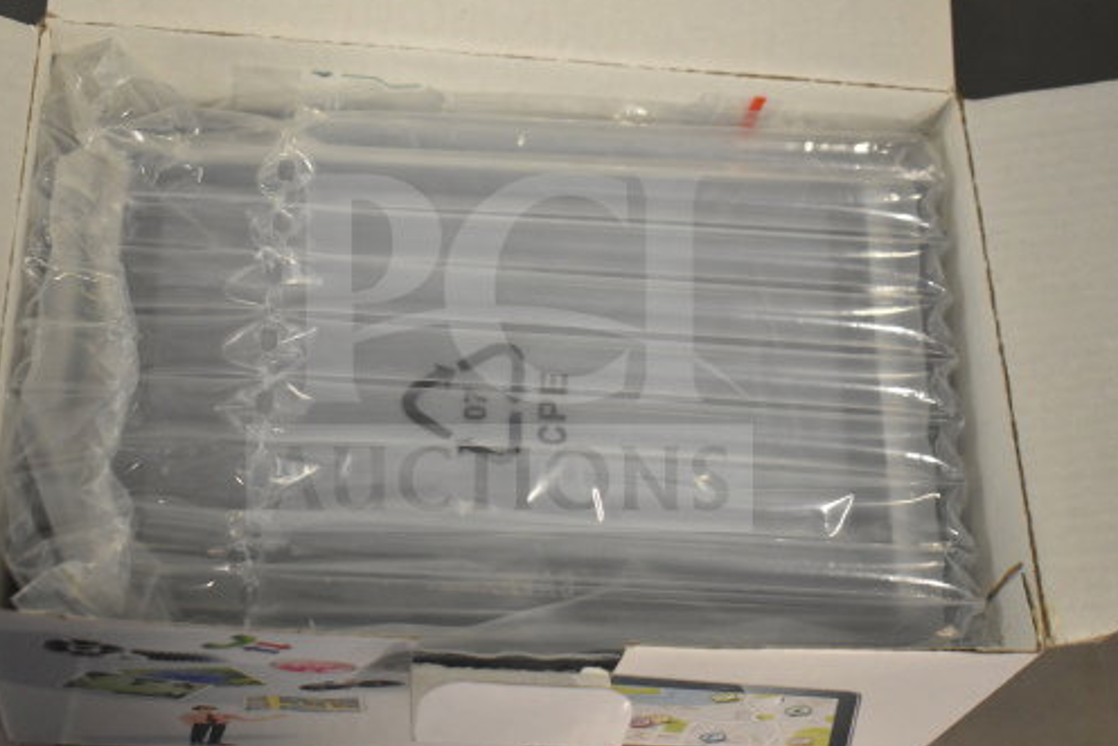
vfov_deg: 23.0
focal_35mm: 59
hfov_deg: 33.9
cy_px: 353
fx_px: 1833
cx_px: 498
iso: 3200
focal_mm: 32
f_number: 4.5
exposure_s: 1/50
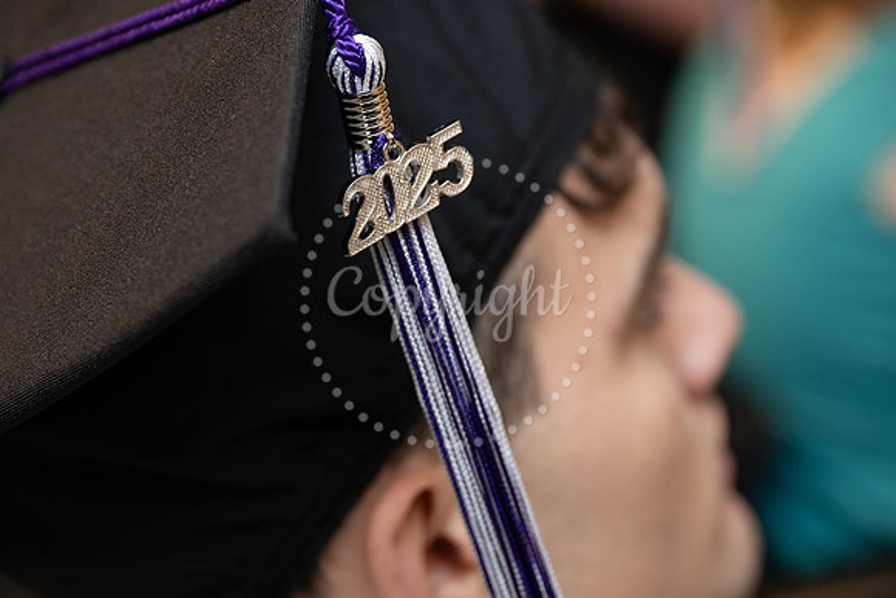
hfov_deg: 22.1
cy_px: 299
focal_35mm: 92
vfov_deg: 14.9
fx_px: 2290
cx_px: 448
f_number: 5
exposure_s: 1/125
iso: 1000
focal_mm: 92
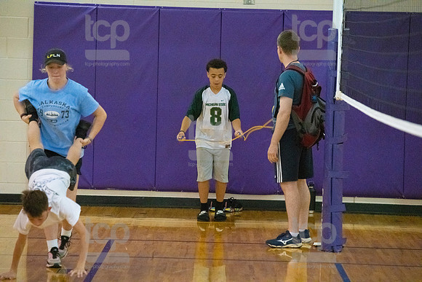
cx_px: 211
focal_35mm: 175
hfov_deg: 11.7
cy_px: 141
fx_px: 2052
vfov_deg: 7.9
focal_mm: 175
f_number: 4.5
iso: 6400
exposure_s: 1/640
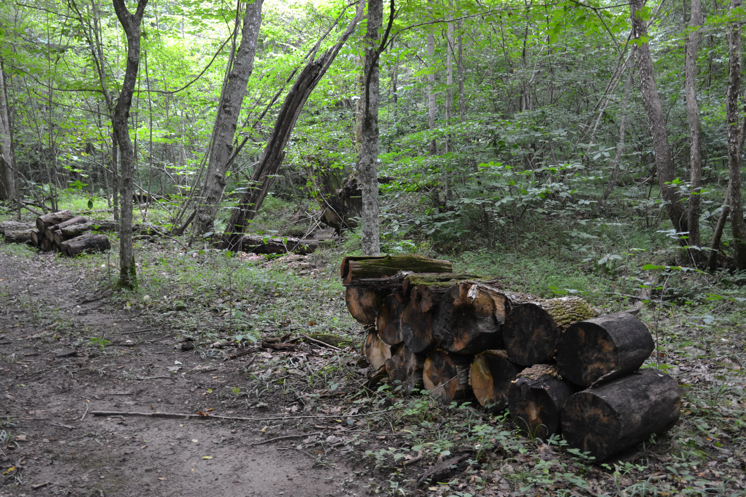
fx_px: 808
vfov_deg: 34.2
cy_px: 248
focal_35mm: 39
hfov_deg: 49.6
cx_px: 373
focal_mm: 26
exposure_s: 1/30
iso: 400
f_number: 3.8
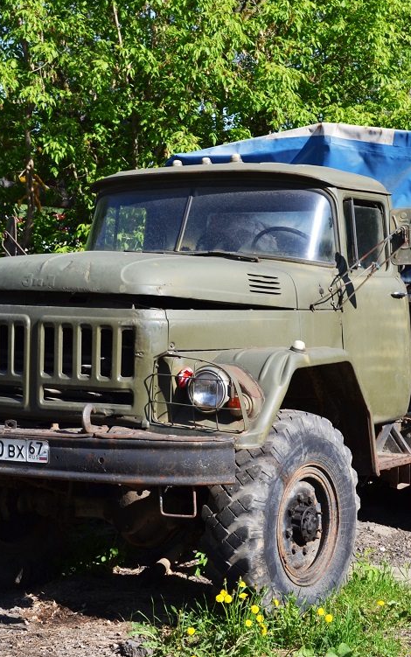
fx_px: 1268
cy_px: 328
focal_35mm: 71
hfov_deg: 18.4
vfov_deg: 29.0
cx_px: 237
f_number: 6.3
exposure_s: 1/160
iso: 100
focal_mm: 29
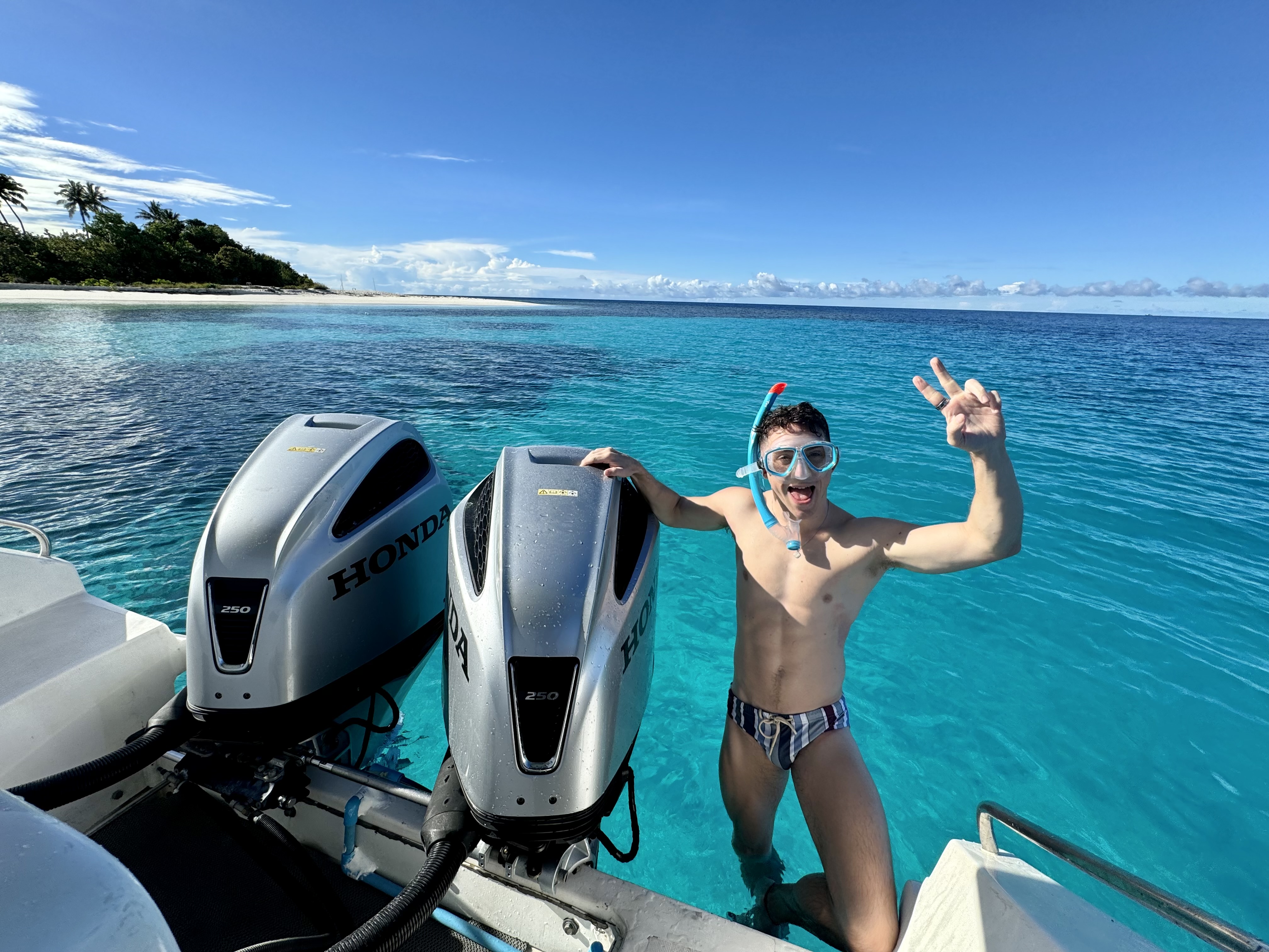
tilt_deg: -19.0
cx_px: 634
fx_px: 513
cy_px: 476
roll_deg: -0.8
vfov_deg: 85.7
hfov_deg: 102.1
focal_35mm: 14
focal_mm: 2.22
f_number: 2.2
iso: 40
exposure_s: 1/1976
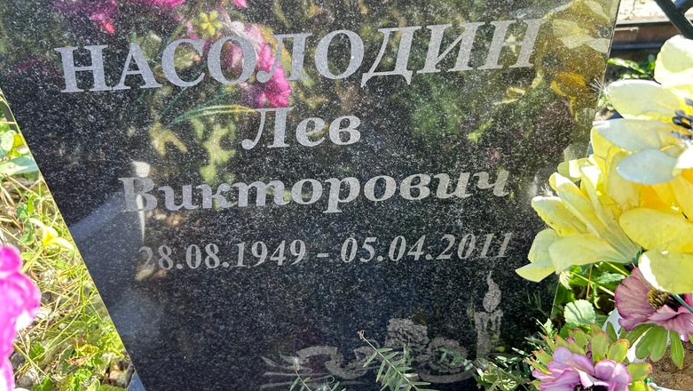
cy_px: 141
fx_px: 533
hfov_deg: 66.0
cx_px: 351
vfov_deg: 39.9
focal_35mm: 29
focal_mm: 5.7
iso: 50
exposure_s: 1/254
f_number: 1.5
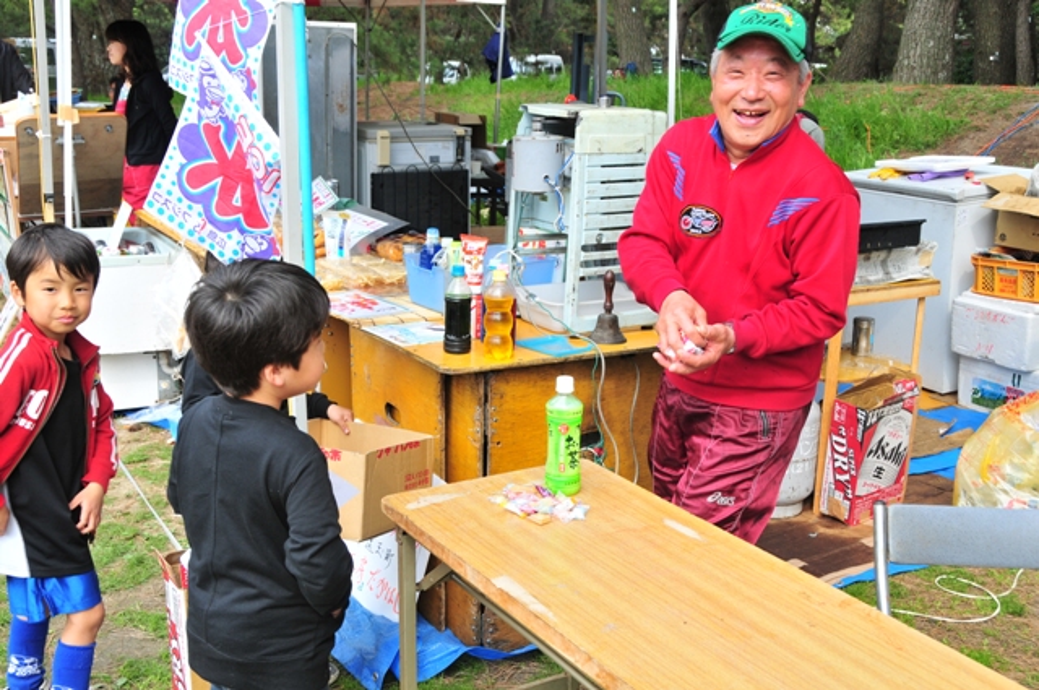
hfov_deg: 48.0
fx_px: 1167
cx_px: 520
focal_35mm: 40
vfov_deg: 32.9
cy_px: 345
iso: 200
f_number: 7.1
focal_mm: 27
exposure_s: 1/100
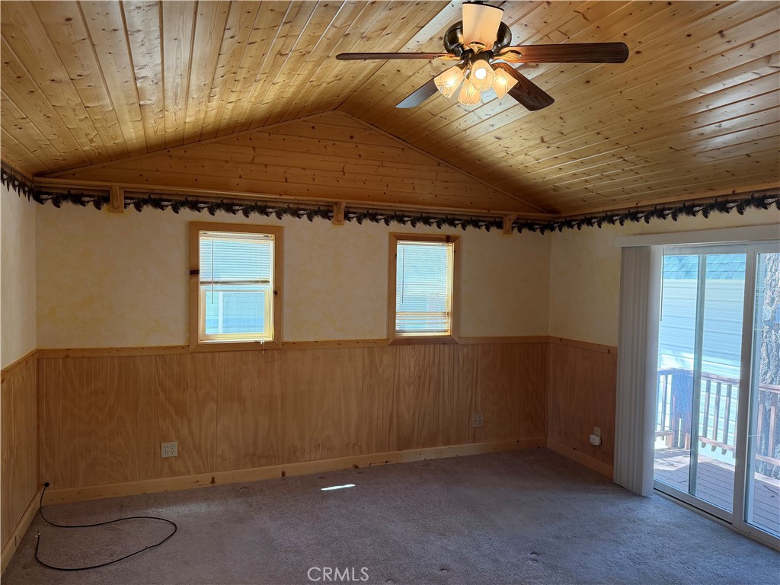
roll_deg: -1.2
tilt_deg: -1.2
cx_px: 390
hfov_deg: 71.6
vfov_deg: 56.8
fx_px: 541
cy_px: 292
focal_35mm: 24
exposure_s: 1/182
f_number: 1.78
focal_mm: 6.76
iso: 200
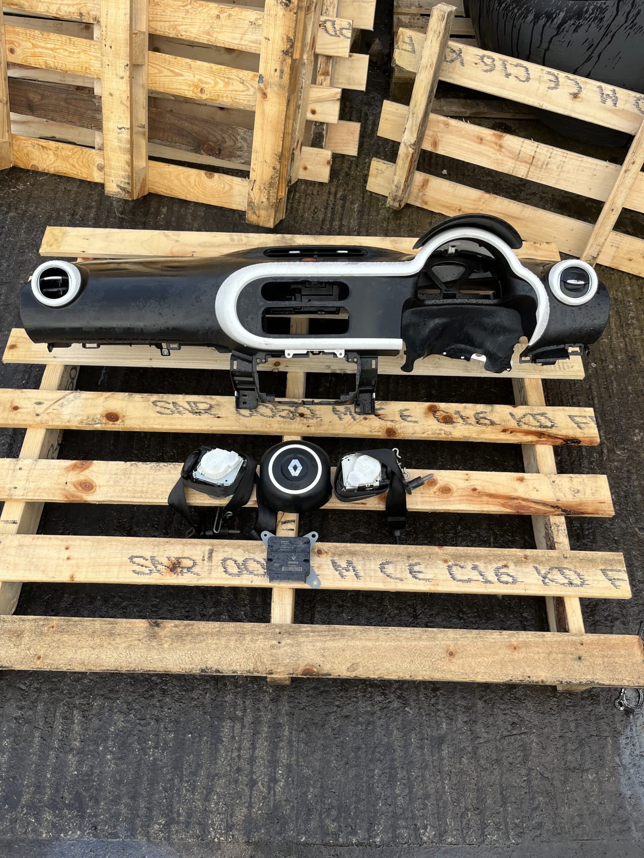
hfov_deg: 53.1
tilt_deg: -54.6
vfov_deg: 67.3
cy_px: 429
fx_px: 645
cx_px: 322
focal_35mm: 26
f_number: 1.6
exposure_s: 1/552
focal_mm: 5.1
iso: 50
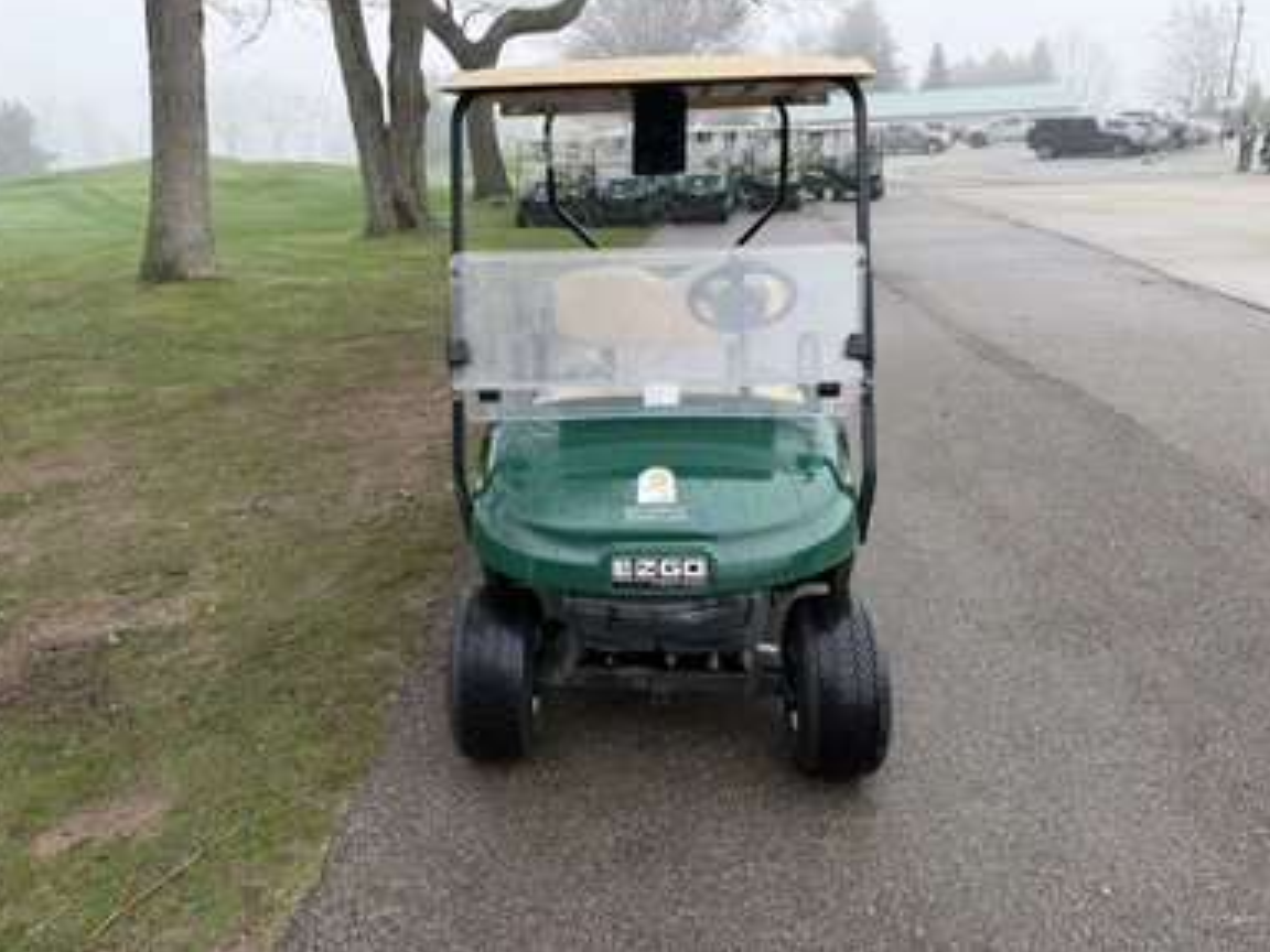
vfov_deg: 54.9
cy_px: 459
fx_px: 917
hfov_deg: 69.4
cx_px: 638
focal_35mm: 25
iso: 80
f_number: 1.78
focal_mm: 6.76
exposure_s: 1/931
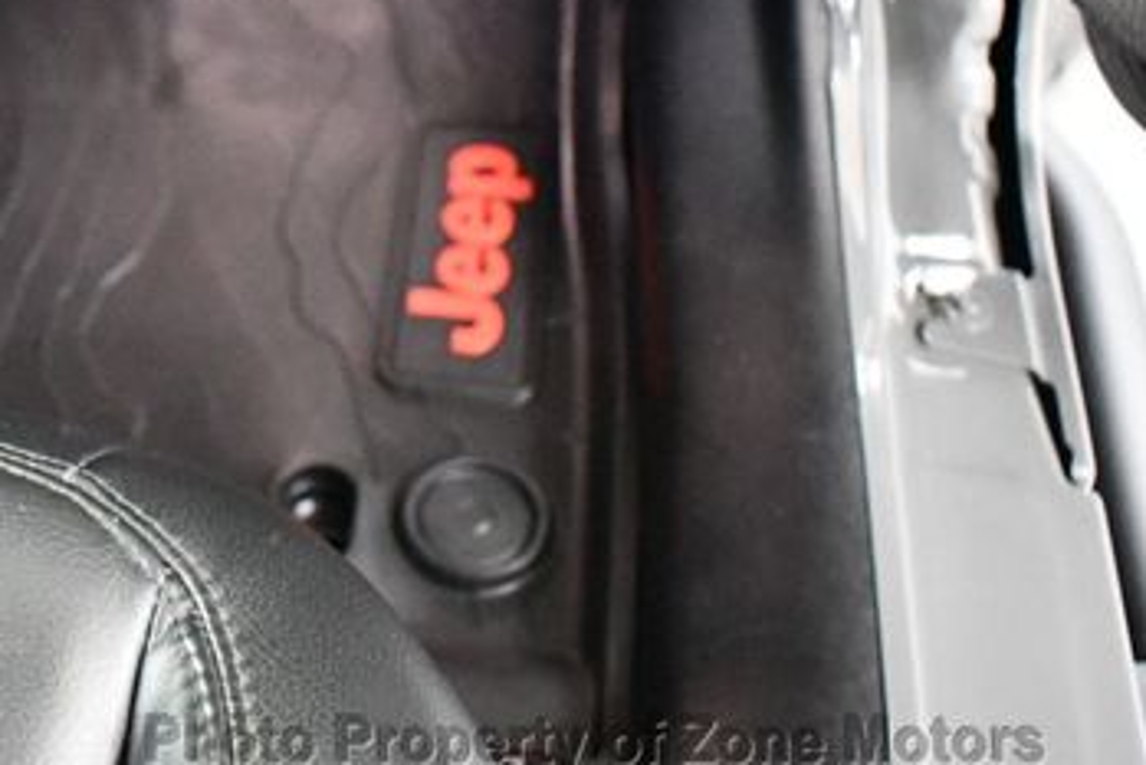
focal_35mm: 66
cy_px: 102
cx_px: 105
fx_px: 2102
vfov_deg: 20.3
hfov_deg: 29.2
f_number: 3.5
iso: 10000
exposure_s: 1/60
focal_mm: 18
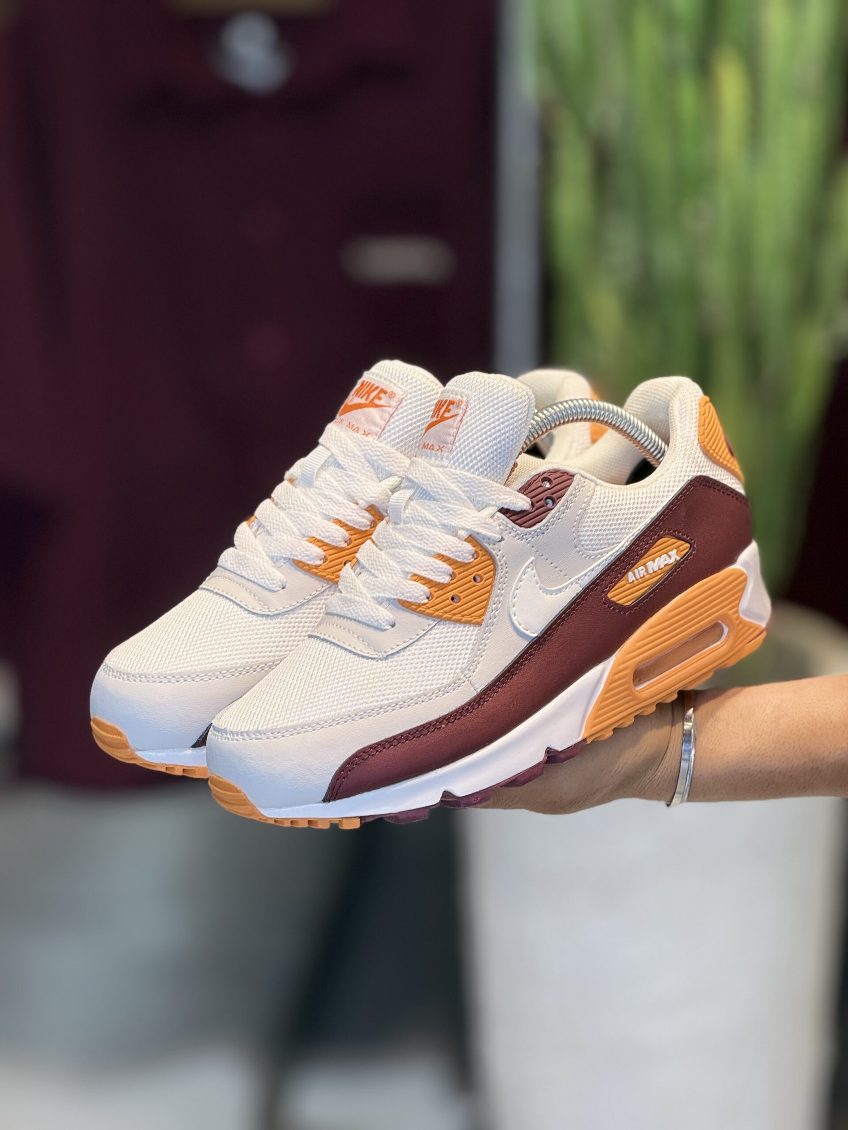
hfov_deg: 12.3
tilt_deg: -14.4
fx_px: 3920
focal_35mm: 120
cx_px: 424
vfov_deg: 16.4
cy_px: 565
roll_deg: -0.9
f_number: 2.8
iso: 80
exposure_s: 1/100
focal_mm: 15.66
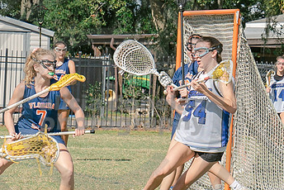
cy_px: 105
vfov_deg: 3.7
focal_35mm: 374
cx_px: 194
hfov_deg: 5.5
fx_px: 2953
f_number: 5.6
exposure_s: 1/1250
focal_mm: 70
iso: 250
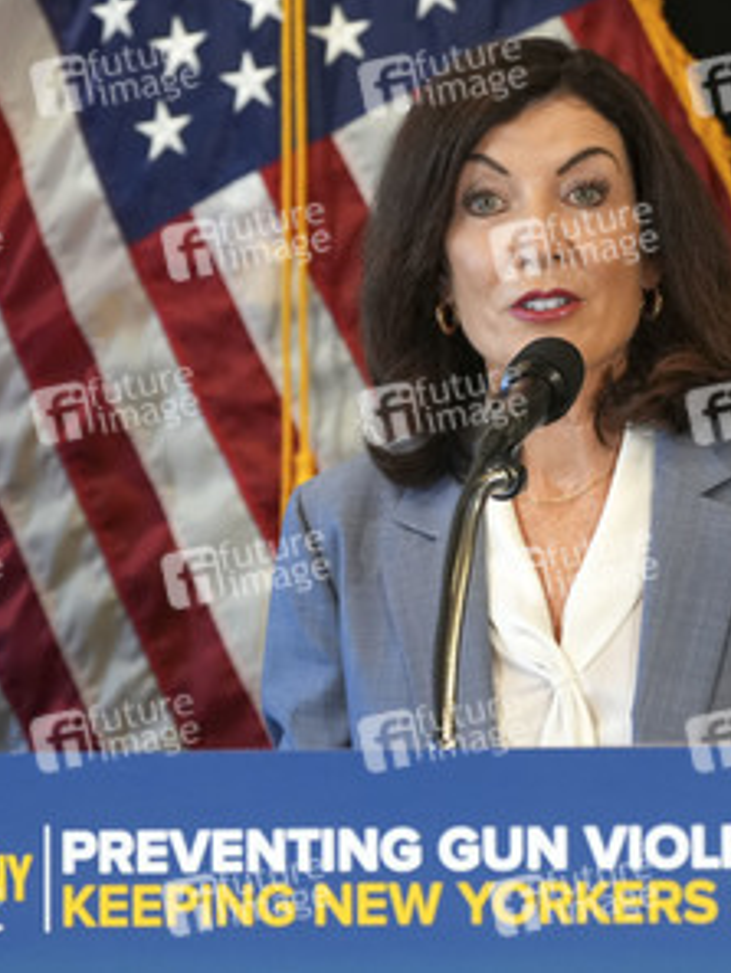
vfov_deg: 6.8
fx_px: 8188
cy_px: 488
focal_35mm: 291
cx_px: 485
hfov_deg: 5.1
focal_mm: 200
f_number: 5.6
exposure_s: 1/250
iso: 6400
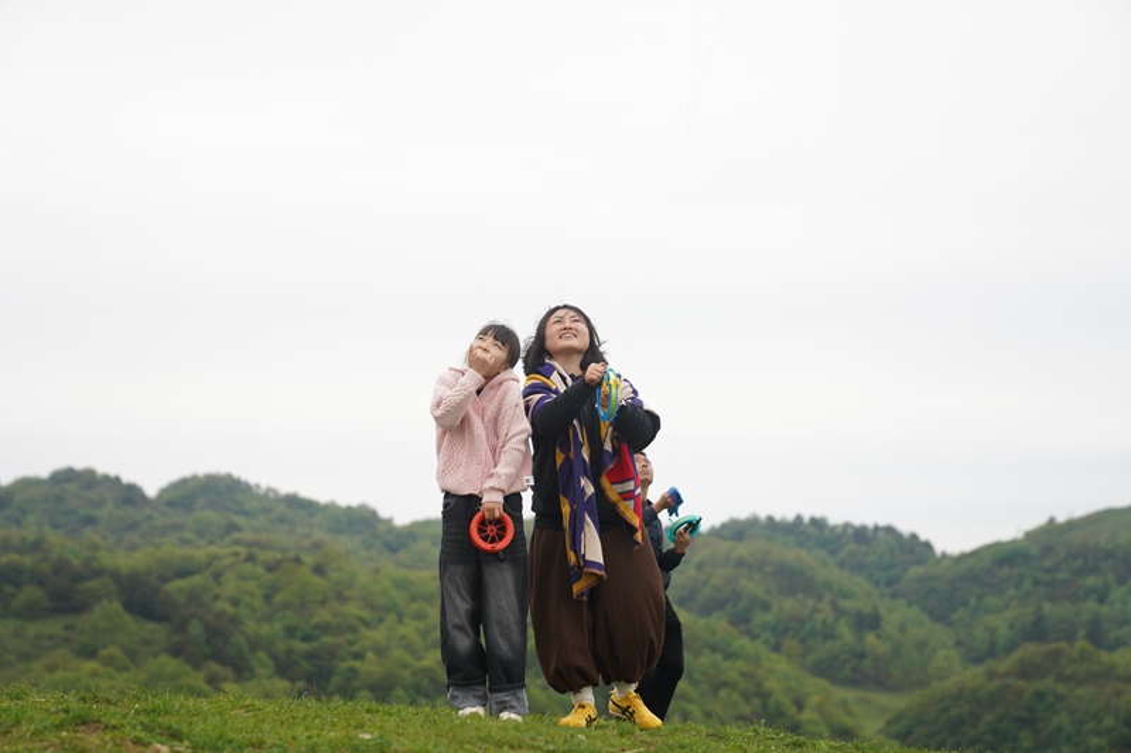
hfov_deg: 28.8
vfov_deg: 19.4
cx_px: 566
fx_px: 2199
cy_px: 376
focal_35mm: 70
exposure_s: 1/2000
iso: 500
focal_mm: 70
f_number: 2.8
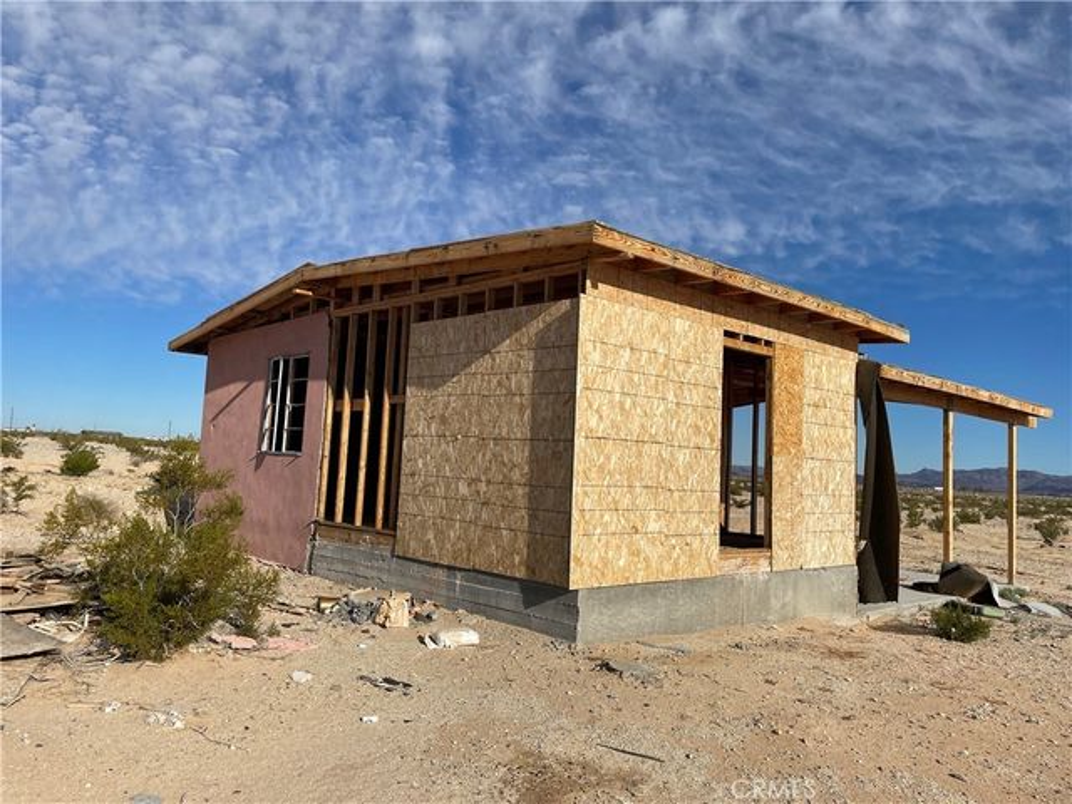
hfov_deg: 67.3
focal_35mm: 26
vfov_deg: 53.1
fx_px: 805
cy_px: 402
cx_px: 536
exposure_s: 1/6494
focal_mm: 4.2
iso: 32
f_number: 1.6
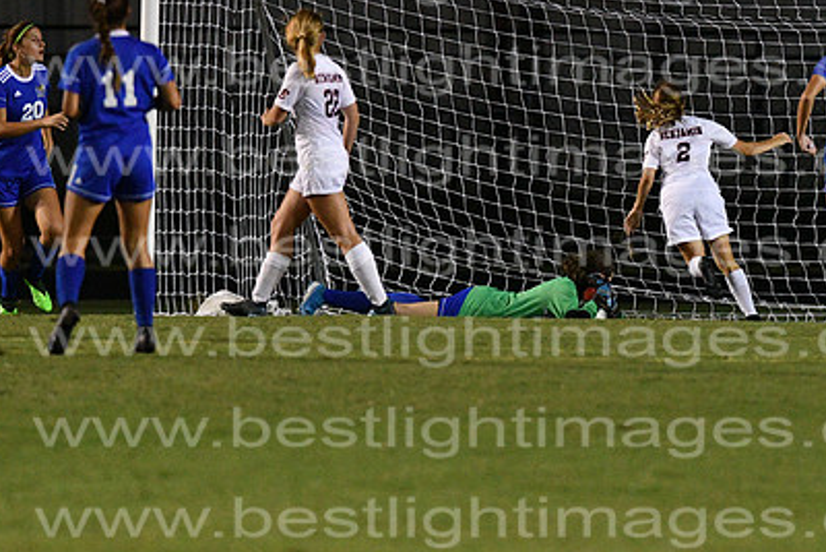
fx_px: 14964
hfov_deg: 3.2
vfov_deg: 2.1
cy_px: 297
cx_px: 502
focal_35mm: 652
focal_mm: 300
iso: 10000
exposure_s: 1/640
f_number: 3.5
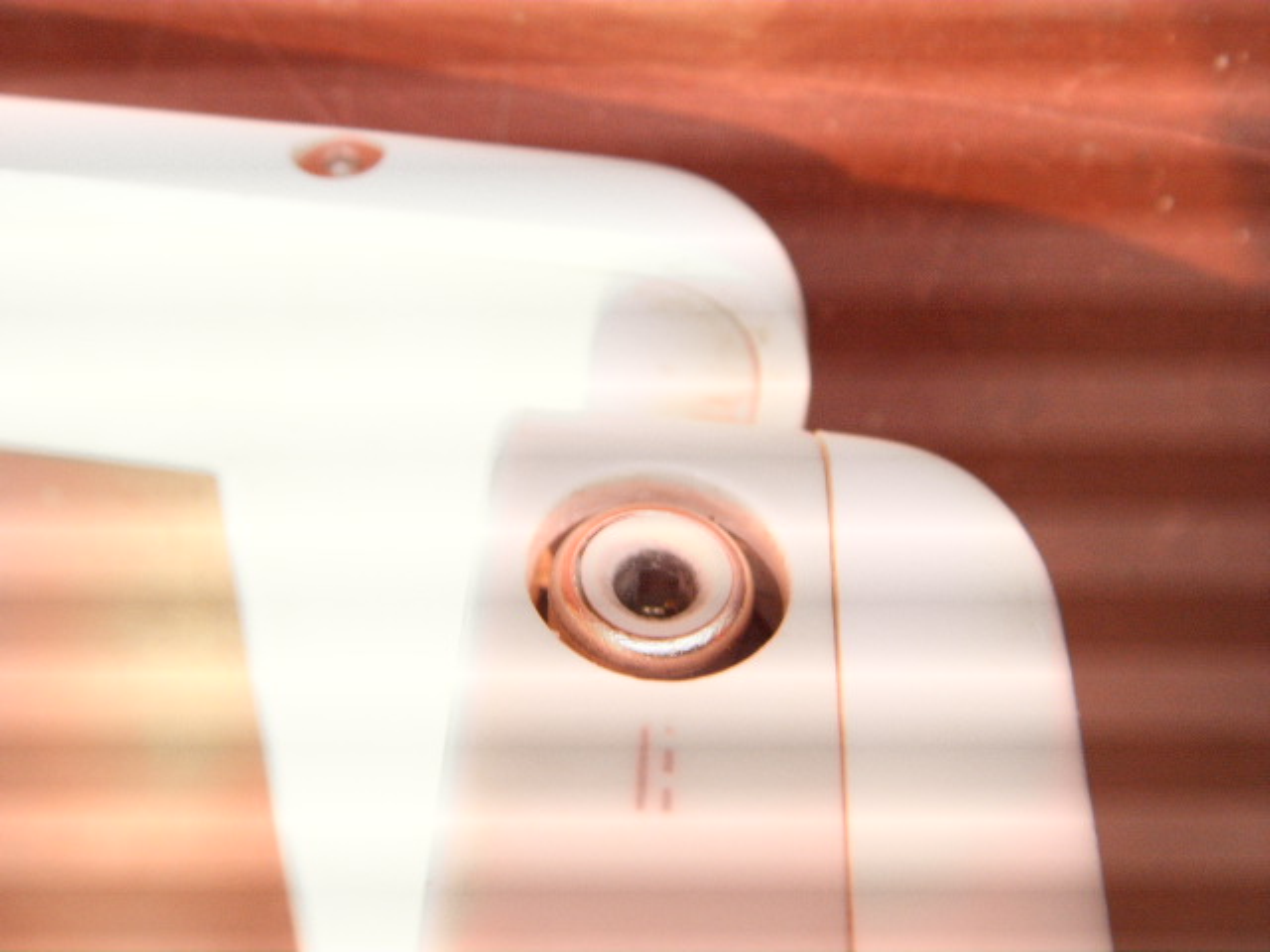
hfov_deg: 47.9
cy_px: 476
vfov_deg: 36.8
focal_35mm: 39
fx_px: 1431
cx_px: 635
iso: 152
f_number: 3.5
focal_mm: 6.6
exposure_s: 1/45
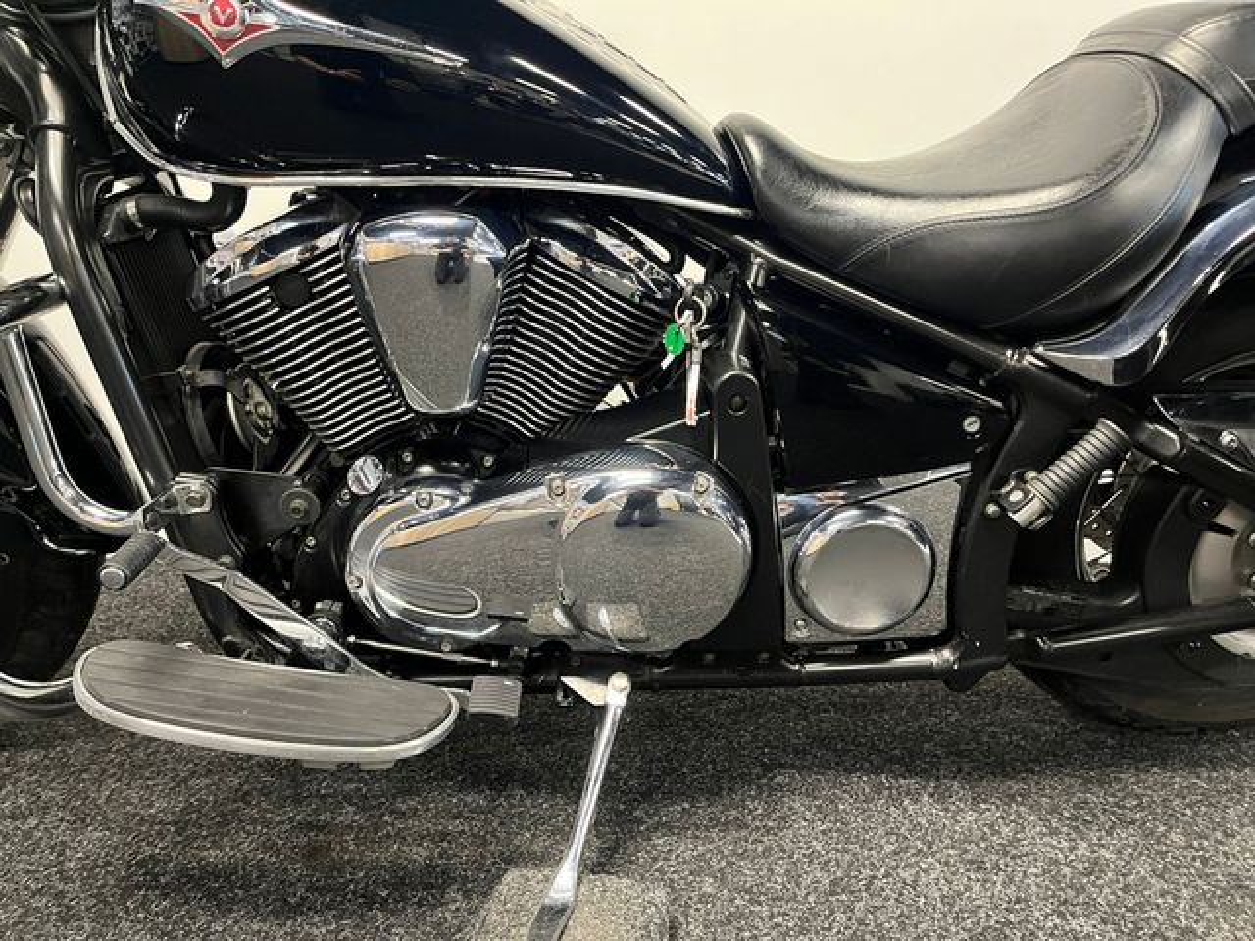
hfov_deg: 67.3
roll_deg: +1.0
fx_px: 943
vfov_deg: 53.1
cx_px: 628
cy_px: 470
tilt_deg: -15.1
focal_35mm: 26
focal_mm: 5.1
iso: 500
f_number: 1.6
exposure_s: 1/33
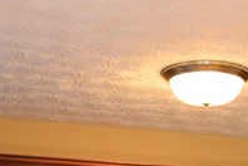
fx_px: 1138
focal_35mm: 165
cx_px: 219
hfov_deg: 12.3
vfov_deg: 7.7
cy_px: 407
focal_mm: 20
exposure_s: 1/80
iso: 800
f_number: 4.5
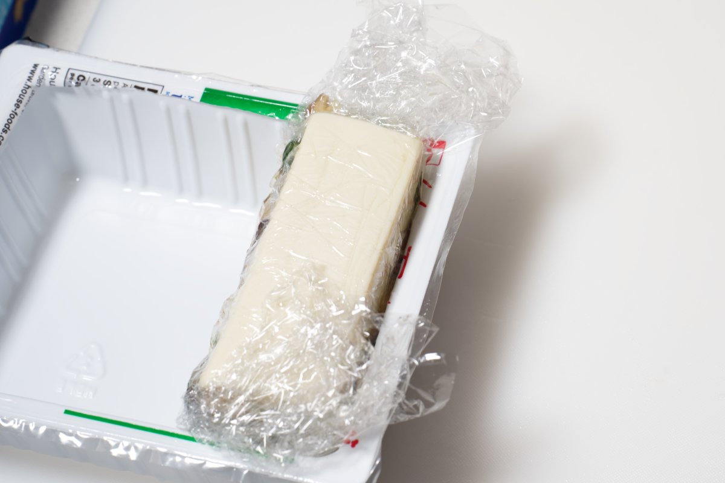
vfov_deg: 19.5
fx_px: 1410
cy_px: 242
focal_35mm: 70
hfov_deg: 28.8
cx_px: 362
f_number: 10
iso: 100
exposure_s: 1/100
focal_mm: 70
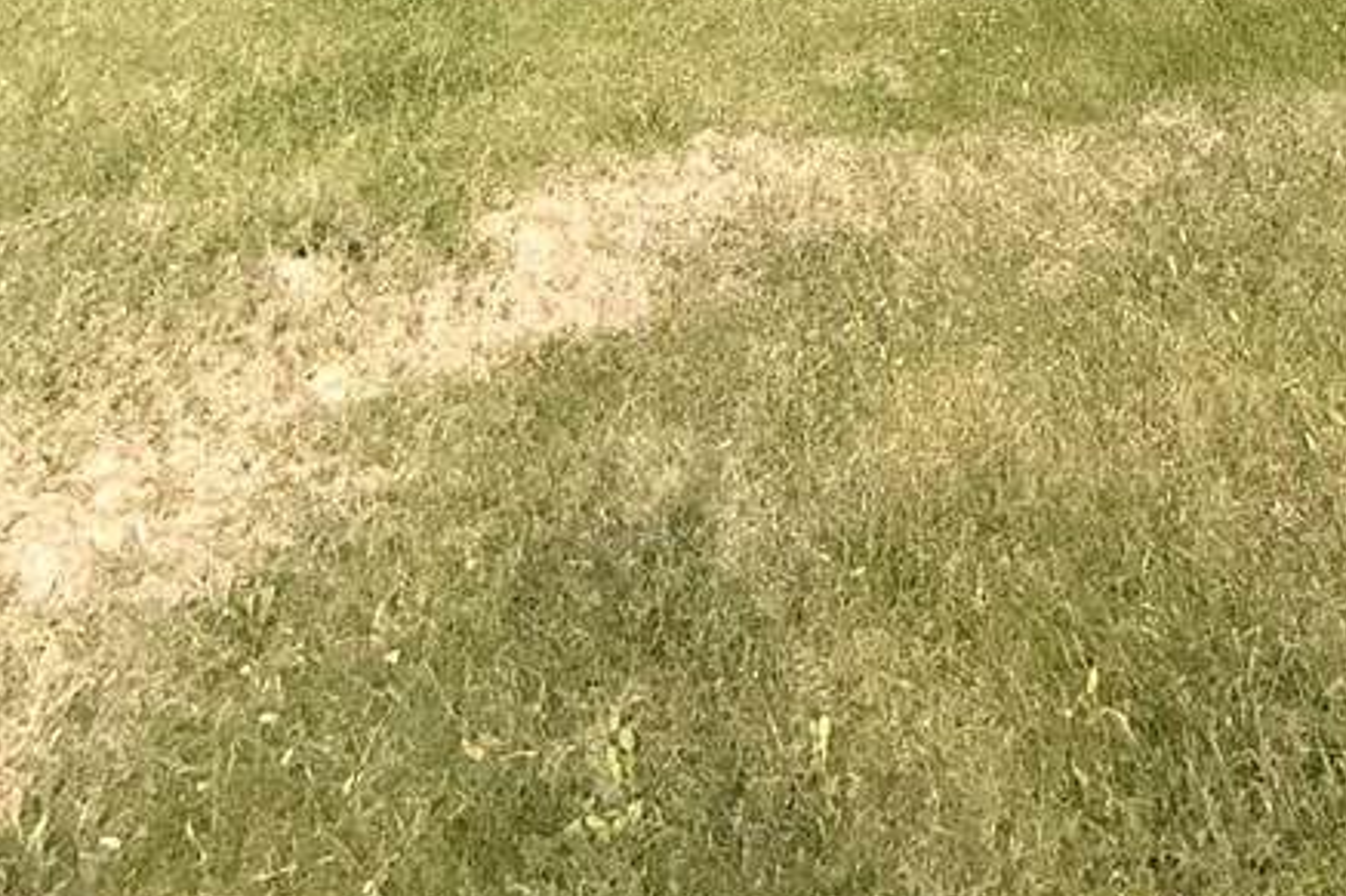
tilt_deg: -4.5
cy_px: -490
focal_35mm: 32
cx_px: 909
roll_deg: -1.4
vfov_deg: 26.9
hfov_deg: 57.3
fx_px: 1196
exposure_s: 1/1285
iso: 16
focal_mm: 2.22
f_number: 2.2
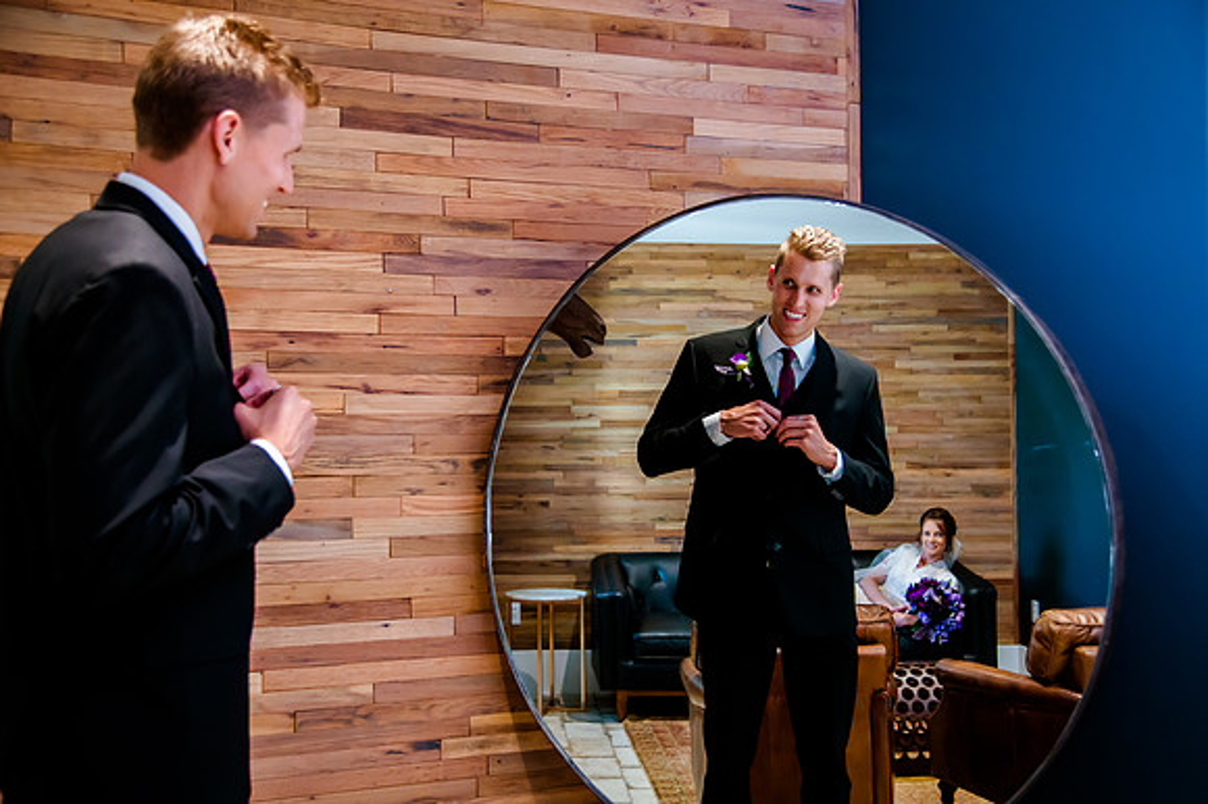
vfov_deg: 34.4
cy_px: 401
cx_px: 611
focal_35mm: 39
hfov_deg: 49.9
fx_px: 1299
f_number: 4
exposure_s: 1/250
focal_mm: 38
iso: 3200
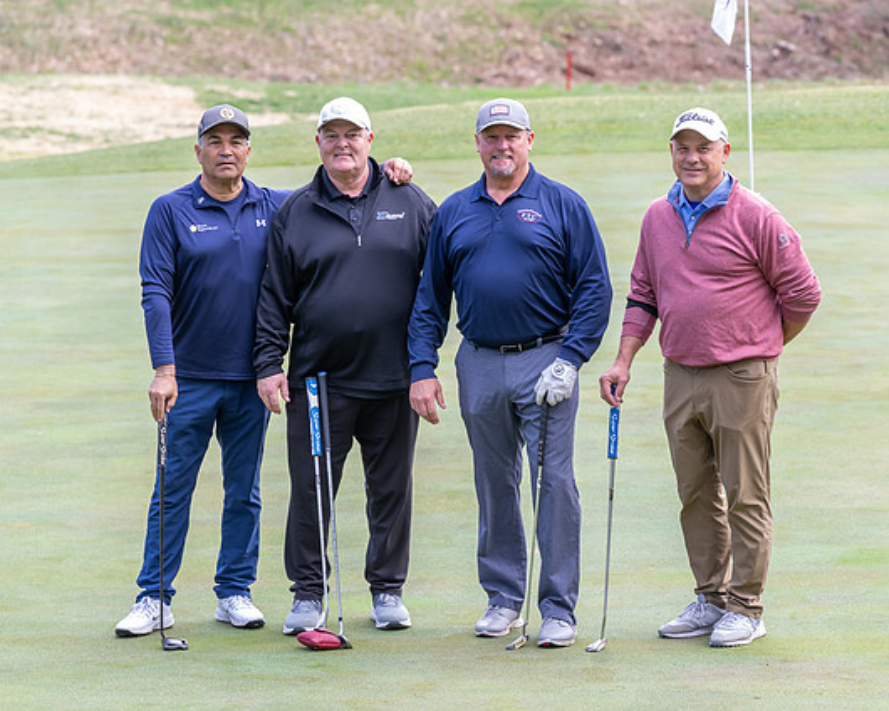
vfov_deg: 9.4
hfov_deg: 11.8
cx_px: 478
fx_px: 4315
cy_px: 396
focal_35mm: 164
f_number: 5
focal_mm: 130
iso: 1000
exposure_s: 1/500
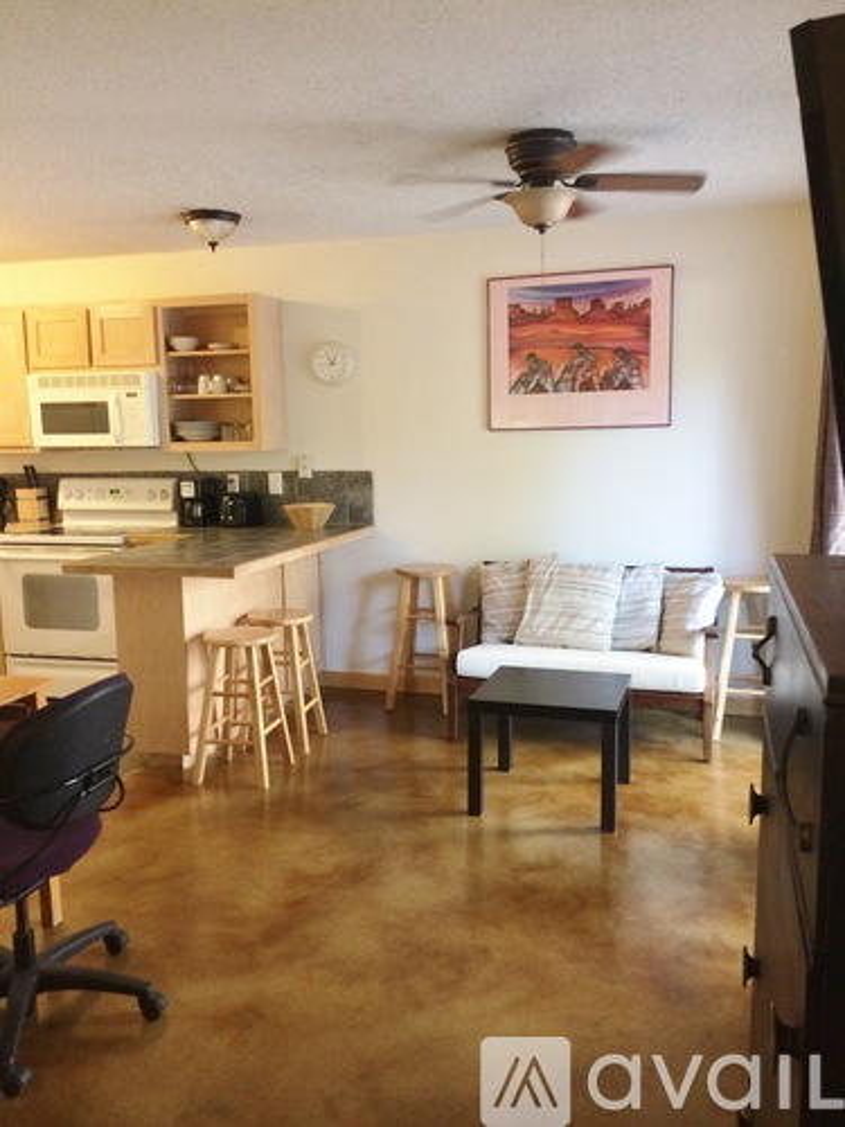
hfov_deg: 48.2
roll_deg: +1.2
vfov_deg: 61.7
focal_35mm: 29
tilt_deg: -8.3
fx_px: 944
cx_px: 422
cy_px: 564
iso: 100
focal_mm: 4.15
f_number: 2.2
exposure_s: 1/30
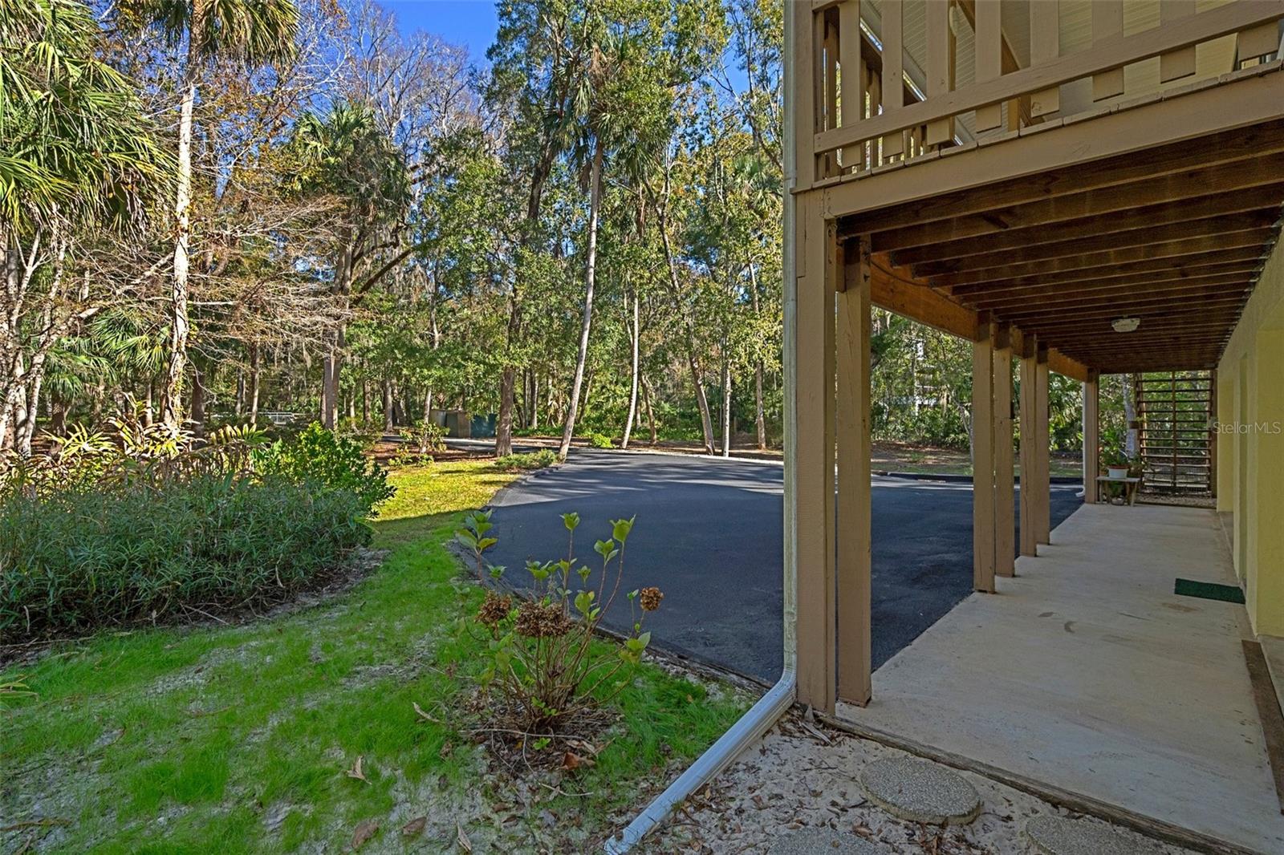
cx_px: 642
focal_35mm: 17
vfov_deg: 70.4
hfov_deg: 93.3
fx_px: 606
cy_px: 428
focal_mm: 17
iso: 400
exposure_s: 1/50
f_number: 8
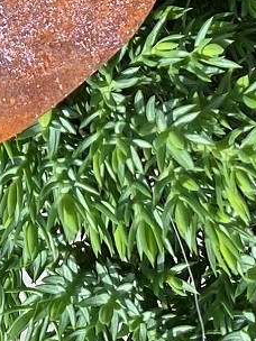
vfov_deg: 9.5
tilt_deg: -71.9
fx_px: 1686
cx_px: -192
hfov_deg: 8.4
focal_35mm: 171
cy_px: -630
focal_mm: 4.25
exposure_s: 1/698
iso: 32
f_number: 1.8
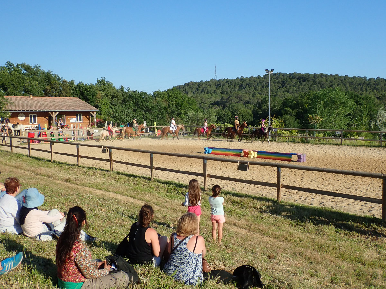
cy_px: 144
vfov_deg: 37.7
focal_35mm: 38
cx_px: 193
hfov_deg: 49.0
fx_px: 424
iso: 200
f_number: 3.5
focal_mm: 6.86
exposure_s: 1/1600
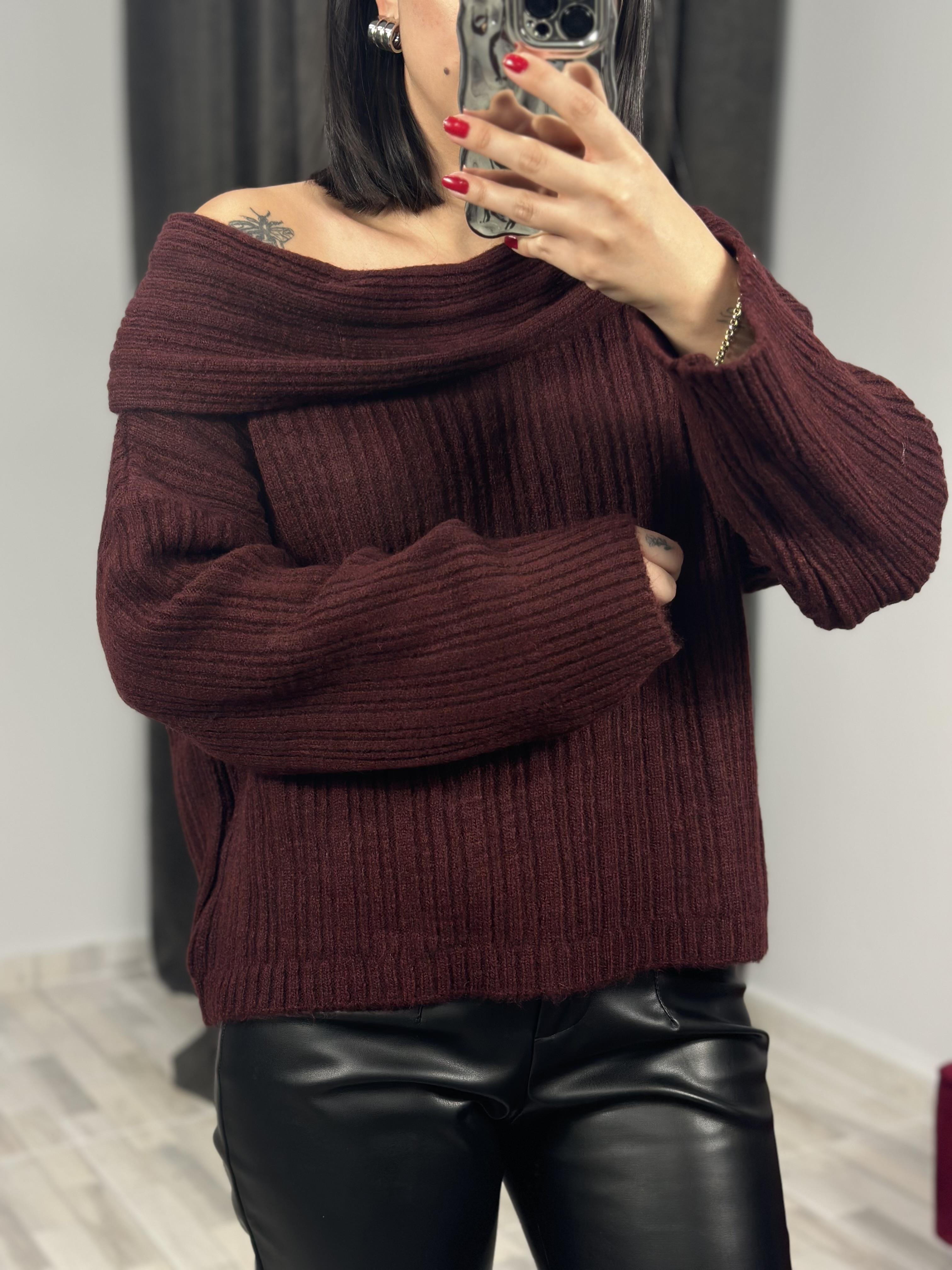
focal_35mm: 48
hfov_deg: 30.3
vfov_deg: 39.7
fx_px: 1760
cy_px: 635
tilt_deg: -30.7
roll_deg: -0.7
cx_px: 476
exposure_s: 1/50
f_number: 1.78
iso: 80
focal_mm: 6.86
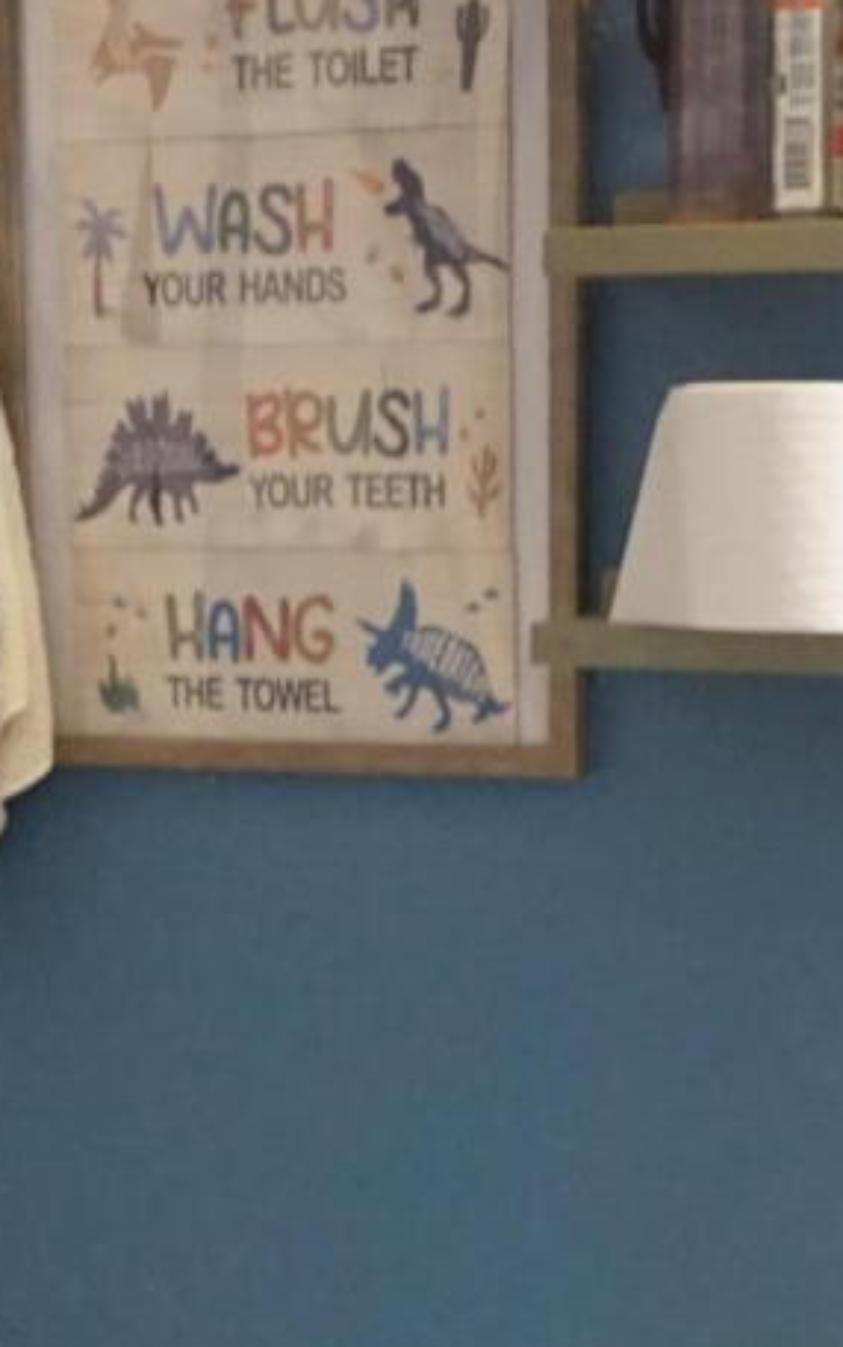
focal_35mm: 107
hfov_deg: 12.2
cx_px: 314
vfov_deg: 18.7
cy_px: 1503
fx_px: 3930
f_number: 3.5
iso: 2000
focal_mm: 16
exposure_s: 1/160
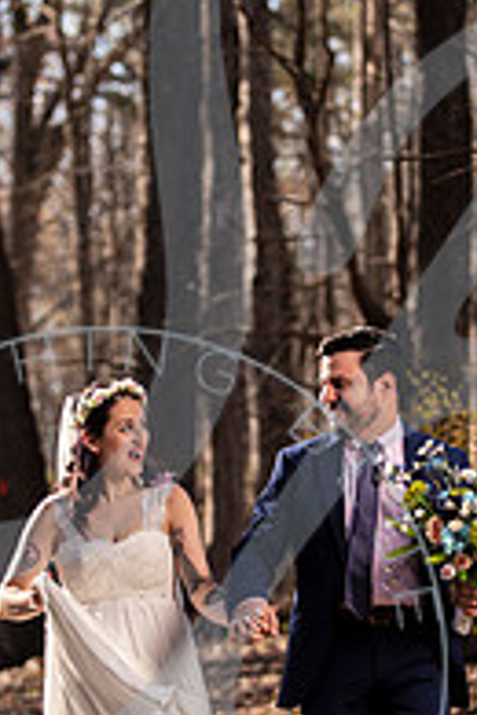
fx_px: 4491
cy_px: 389
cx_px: 272
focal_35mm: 226
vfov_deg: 9.1
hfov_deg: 6.1
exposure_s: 1/800
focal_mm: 98
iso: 100
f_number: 2.8
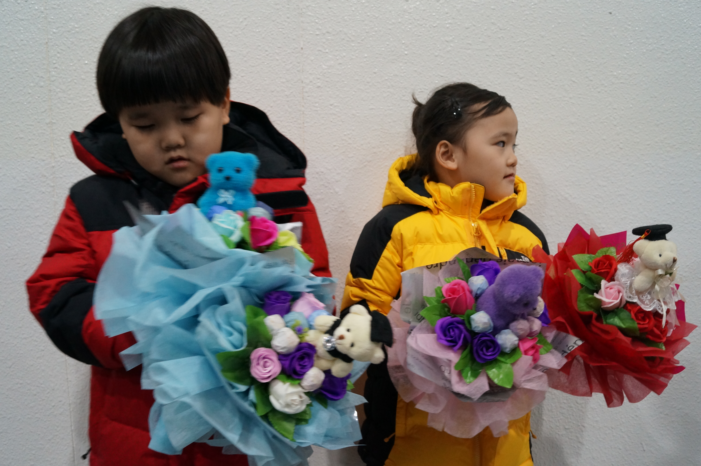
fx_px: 584
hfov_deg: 62.0
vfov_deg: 43.5
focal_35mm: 30
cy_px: 233
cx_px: 350
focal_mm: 20
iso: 1250
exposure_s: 1/60
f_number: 4
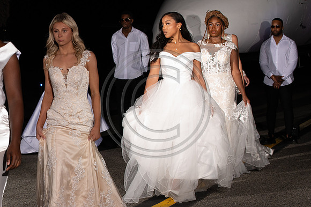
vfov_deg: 9.3
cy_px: 137
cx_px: -17
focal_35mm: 148
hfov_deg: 13.7
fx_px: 1275
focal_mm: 70
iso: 1000
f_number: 6.3
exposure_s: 1/200
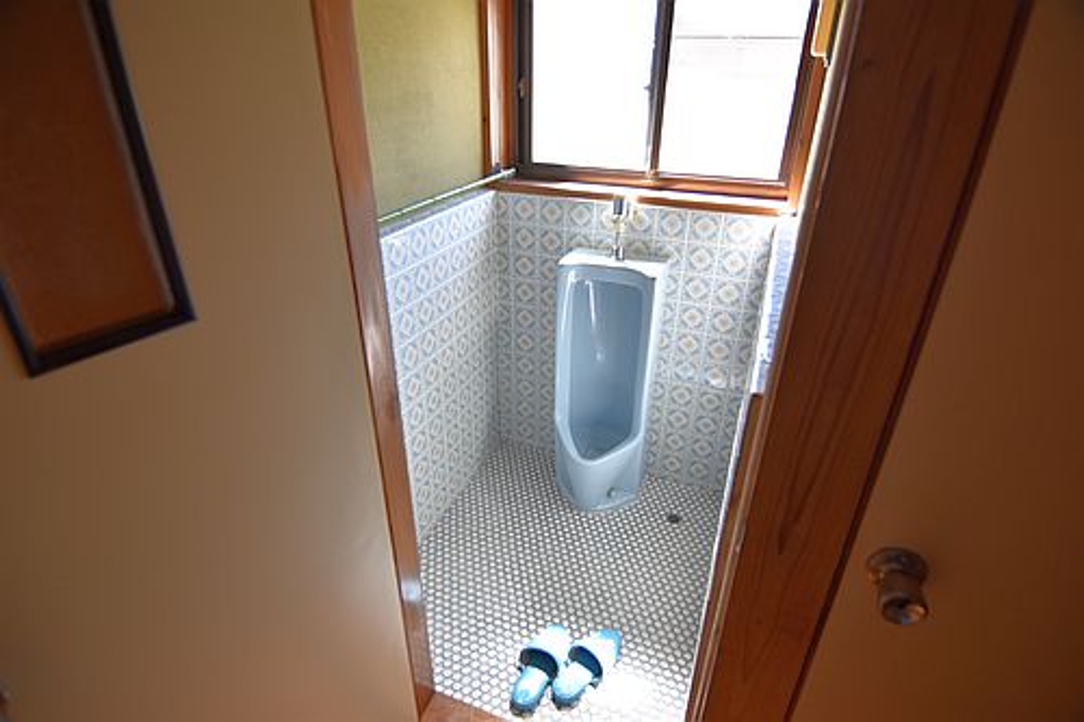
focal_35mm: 18
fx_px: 542
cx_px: 542
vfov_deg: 67.3
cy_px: 361
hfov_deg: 90.0
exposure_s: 1/80
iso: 400
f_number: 4.5
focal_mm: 12
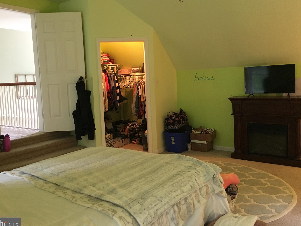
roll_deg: +1.8
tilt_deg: -5.4
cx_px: 146
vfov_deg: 44.1
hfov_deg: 56.8
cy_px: 106
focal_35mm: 32
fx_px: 278
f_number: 2.2
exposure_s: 1/24
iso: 200
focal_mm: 4.15
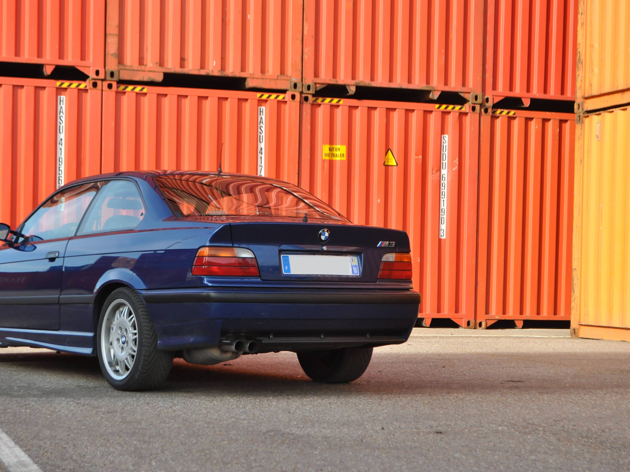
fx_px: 1420
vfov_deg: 18.9
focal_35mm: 78
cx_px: 305
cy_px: 279
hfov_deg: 25.0
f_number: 5.6
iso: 800
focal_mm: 40
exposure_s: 1/1250
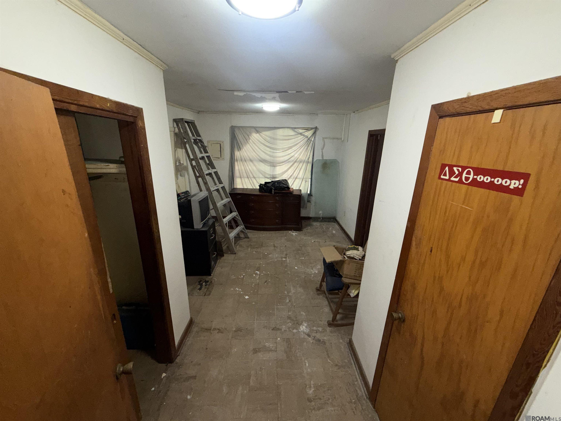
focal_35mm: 14
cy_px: 210
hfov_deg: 102.1
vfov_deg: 85.7
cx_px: 280
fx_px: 227
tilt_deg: -18.4
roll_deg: -1.2
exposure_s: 1/60
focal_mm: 2.22
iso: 100
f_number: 2.2
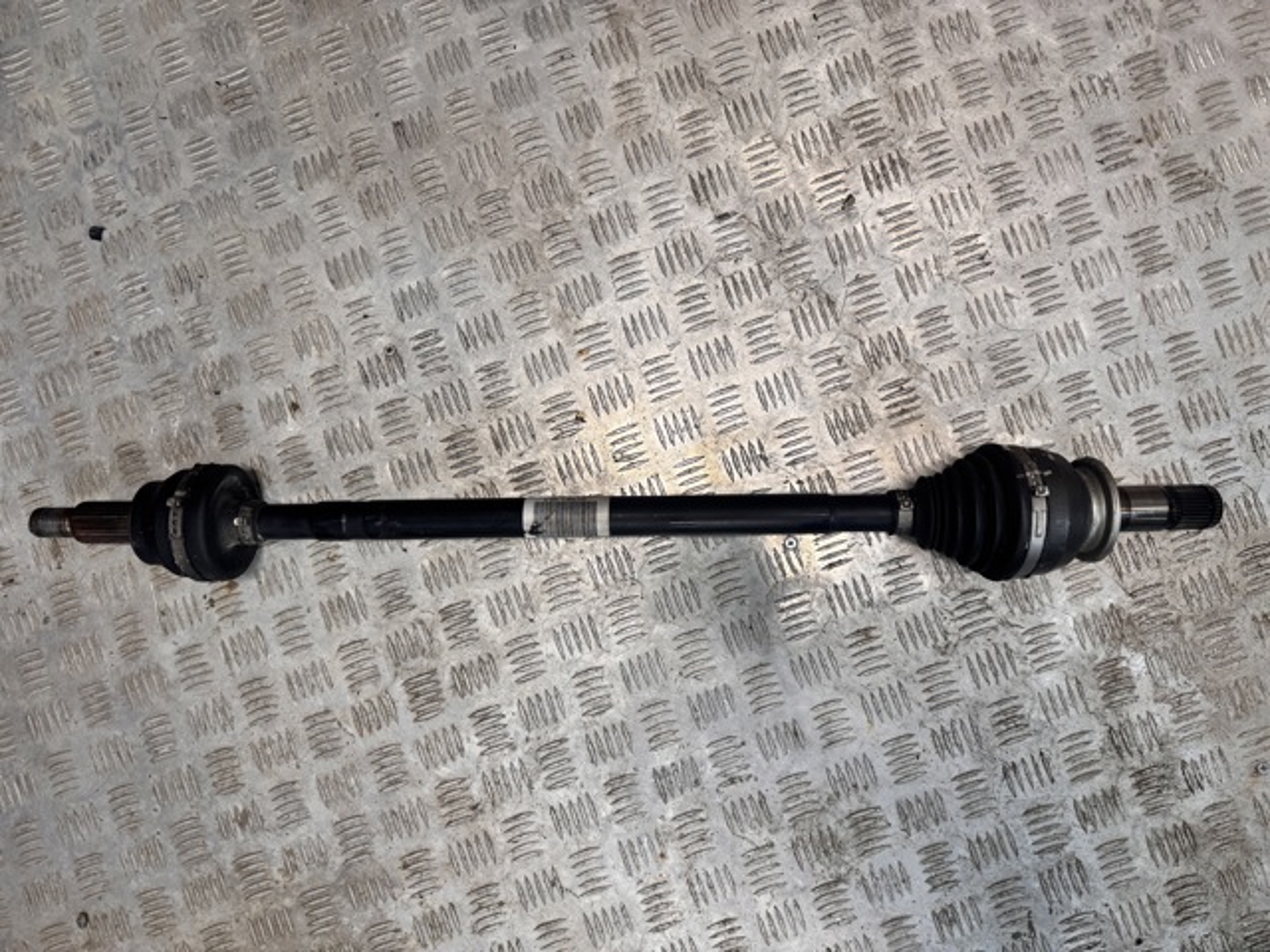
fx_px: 881
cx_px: 635
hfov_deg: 71.6
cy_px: 476
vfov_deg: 56.8
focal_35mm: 24
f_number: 1.78
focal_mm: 6.76
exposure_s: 1/100
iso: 200
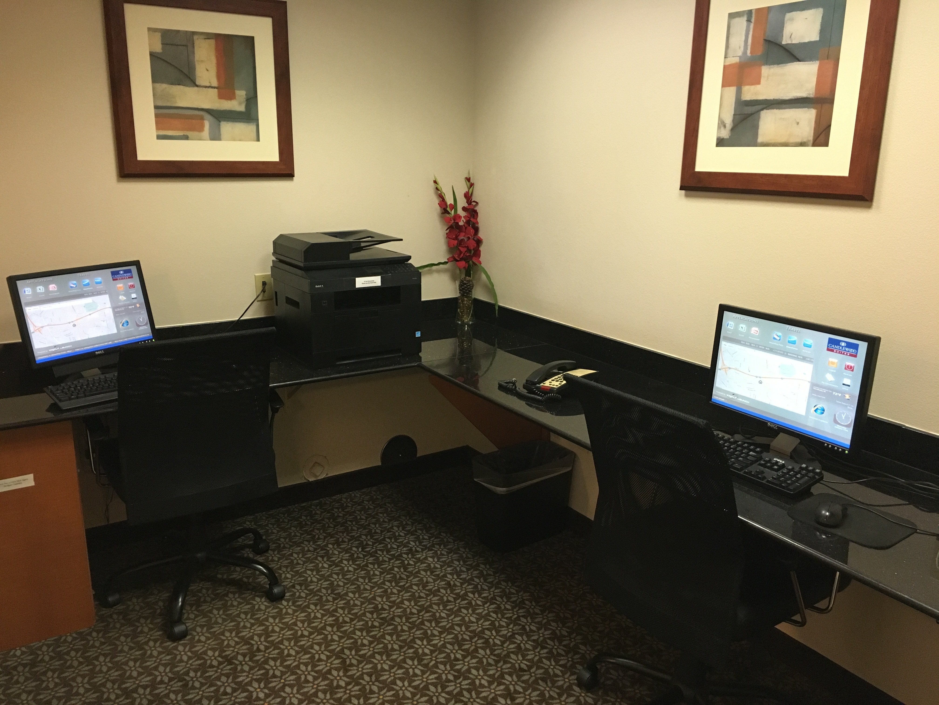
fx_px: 787
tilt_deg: -15.9
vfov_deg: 48.2
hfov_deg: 61.7
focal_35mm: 29
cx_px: 470
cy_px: 352
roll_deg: -0.5
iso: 160
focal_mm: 4.15
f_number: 2.2
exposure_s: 1/30
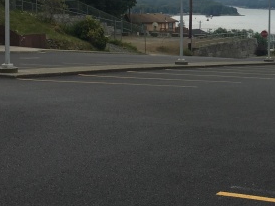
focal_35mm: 84
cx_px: 265
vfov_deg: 17.3
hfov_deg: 22.5
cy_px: 19
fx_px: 667
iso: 25
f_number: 2.2
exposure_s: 1/1508
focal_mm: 4.15
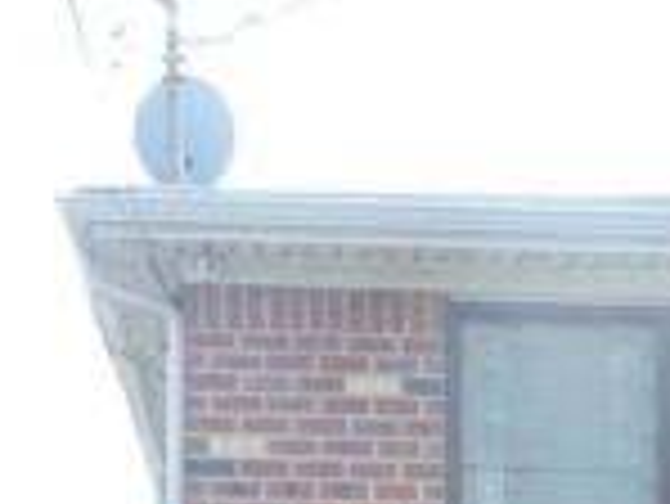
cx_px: 701
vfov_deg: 9.9
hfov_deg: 13.7
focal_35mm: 142
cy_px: 932
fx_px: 2751
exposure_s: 1/200
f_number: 3.2
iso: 100
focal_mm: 5.9
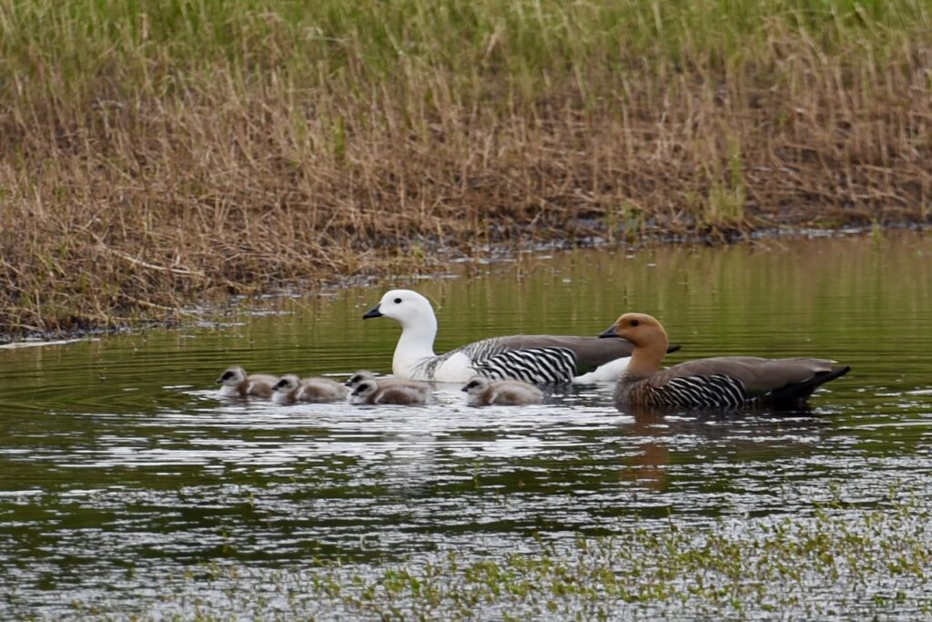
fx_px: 10356
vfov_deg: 3.4
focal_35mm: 400
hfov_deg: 5.2
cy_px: 311
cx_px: 466
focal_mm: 400
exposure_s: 1/400
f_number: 5.6
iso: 320
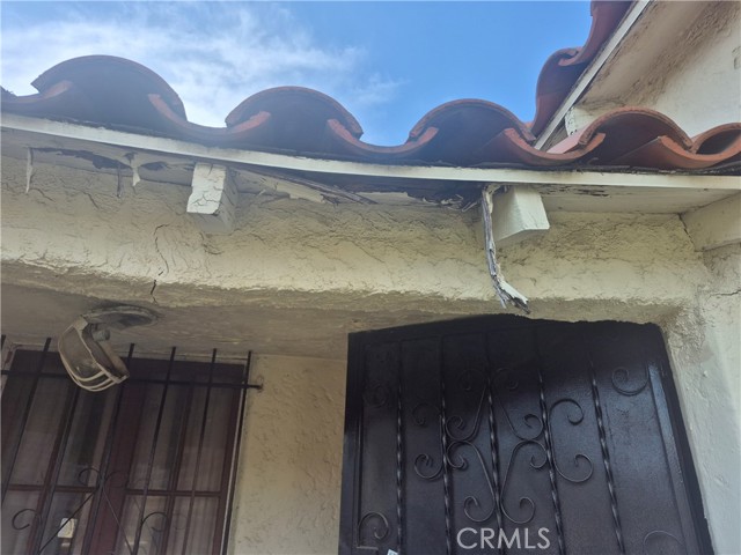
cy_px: 278
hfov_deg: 73.9
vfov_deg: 58.9
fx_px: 492
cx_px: 370
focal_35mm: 23
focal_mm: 5.4
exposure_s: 1/814
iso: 25
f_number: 1.8
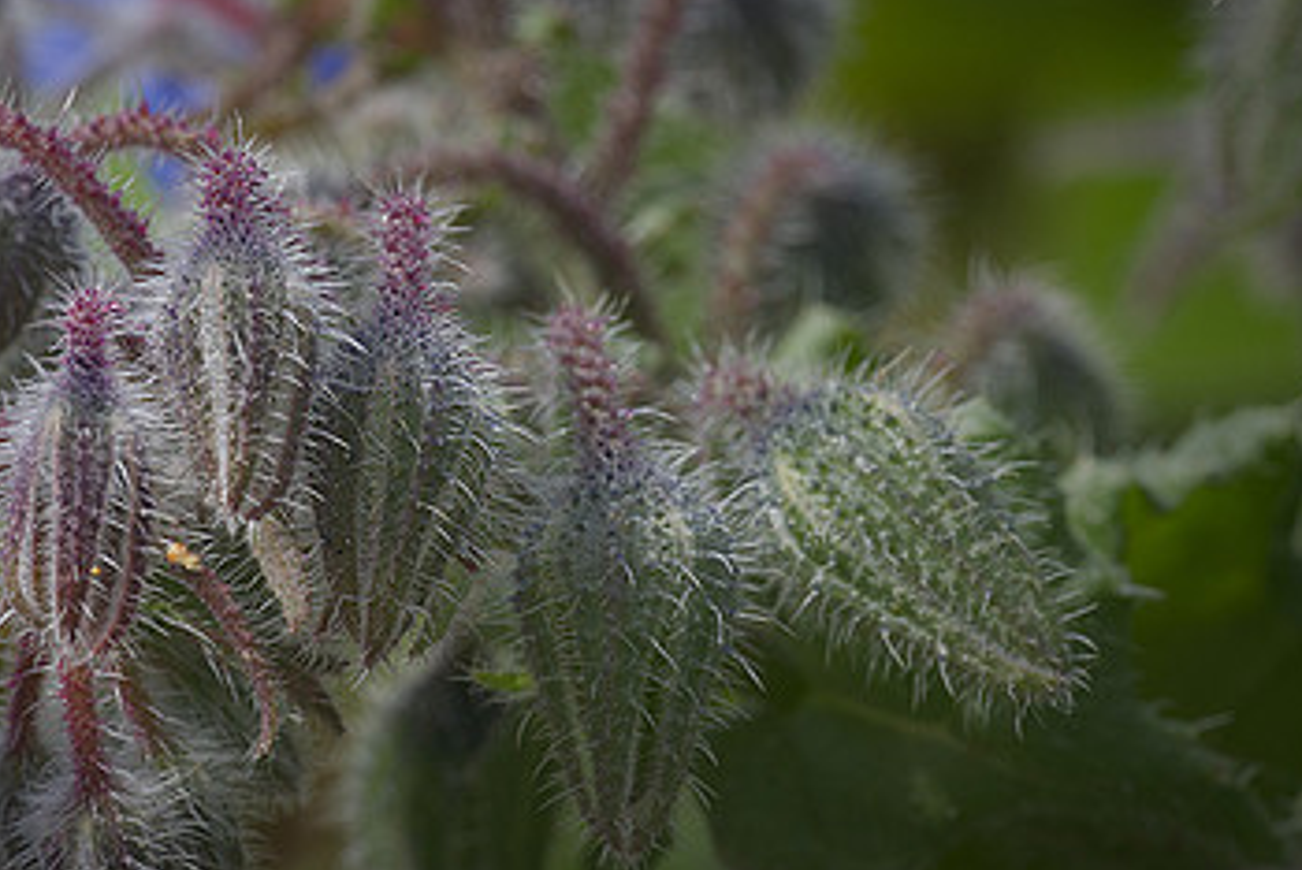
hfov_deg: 11.8
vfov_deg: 7.9
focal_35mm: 174
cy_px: 381
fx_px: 6298
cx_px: 290
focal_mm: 105
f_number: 7.1
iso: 100
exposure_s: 1/250
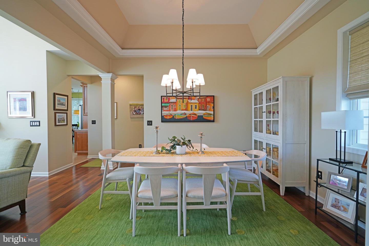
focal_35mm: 16
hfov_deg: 96.7
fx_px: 164
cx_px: 184
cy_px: 123
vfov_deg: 73.7
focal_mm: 16
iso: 800
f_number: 4
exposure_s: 1/160
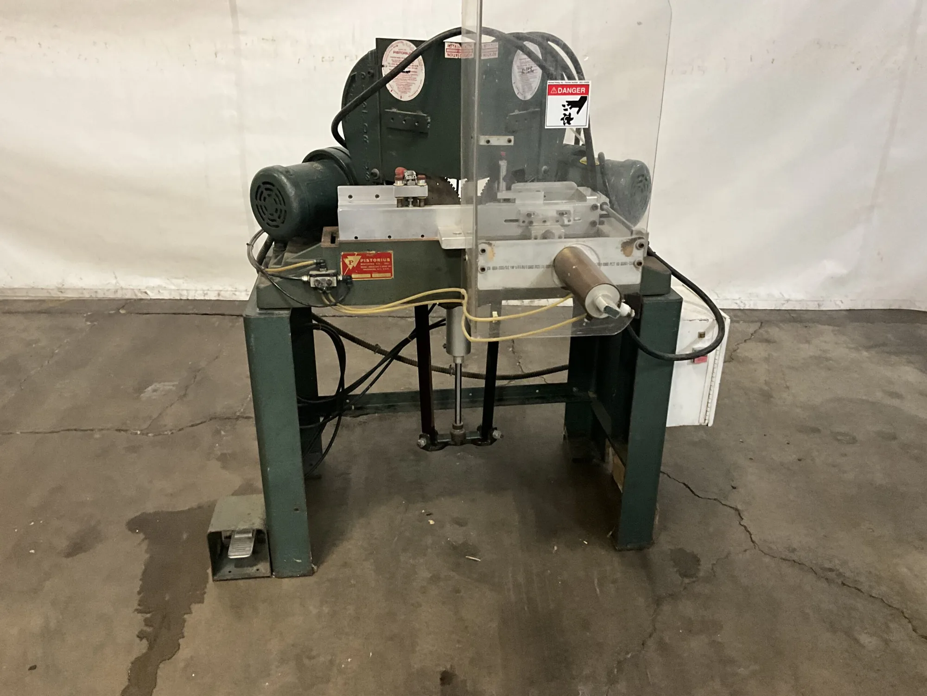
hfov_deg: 61.7
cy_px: 348
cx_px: 464
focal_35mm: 29
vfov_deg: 48.2
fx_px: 777
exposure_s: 1/40
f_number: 1.8
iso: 320
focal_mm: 3
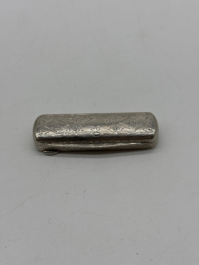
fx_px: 368
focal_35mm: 48
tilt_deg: -50.4
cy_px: 132
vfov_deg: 39.7
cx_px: 100
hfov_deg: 30.3
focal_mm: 6.76
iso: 64
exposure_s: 1/865
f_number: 1.78
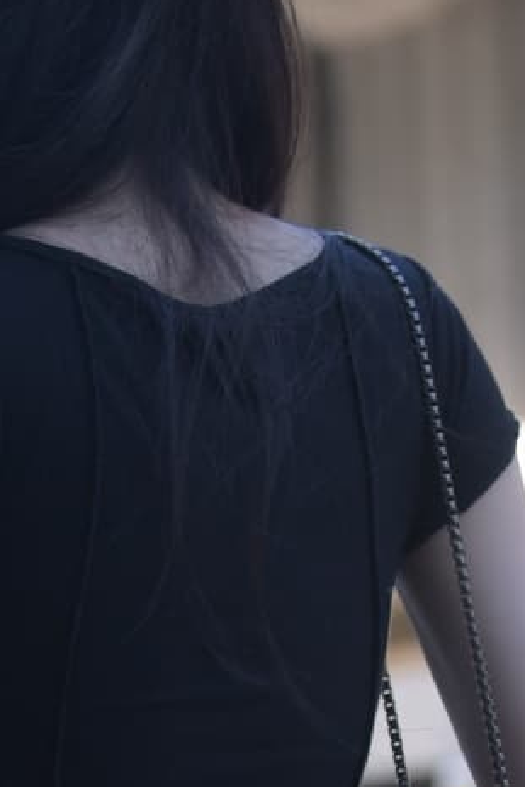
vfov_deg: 7.4
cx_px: 12
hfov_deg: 5.0
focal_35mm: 272
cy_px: 1195
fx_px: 5945
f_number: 4
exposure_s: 1/640
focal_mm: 70
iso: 500
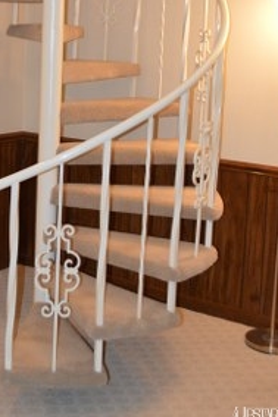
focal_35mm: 66
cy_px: 91
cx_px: 55
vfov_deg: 29.9
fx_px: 765
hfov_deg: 20.4
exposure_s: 1/60
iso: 2500
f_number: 4.2
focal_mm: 26
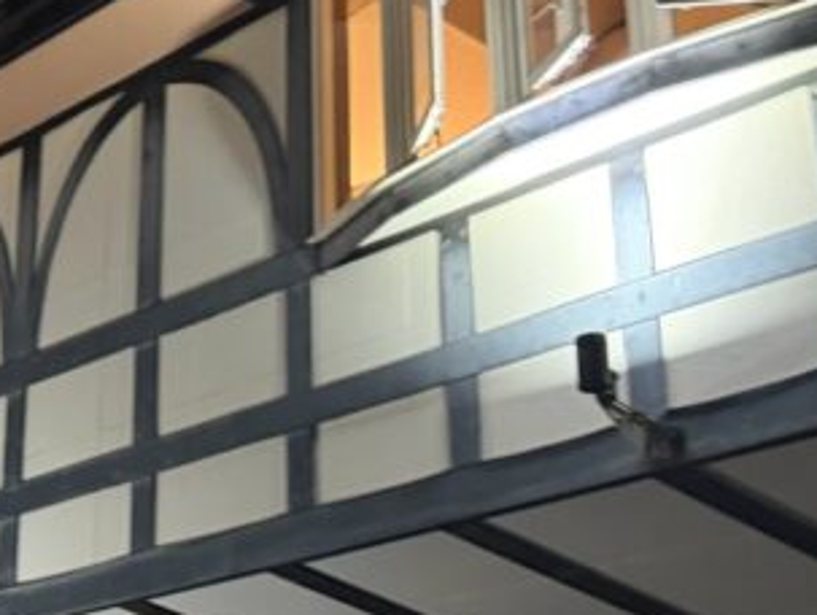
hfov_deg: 20.9
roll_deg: -8.7
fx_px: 1914
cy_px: 286
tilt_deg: +27.0
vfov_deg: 18.2
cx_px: -359
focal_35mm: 81
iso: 640
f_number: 1.78
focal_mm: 6.76
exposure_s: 1/33
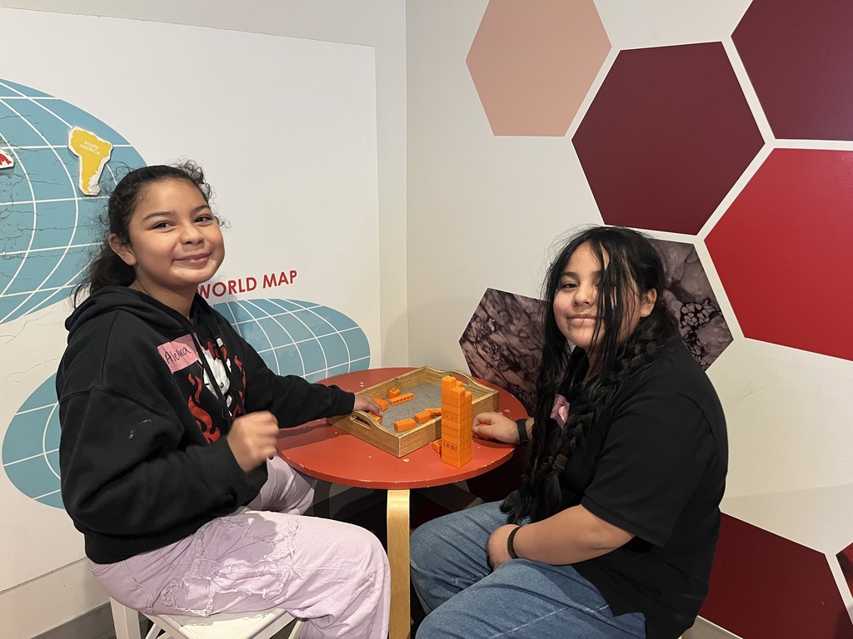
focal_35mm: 26
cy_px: 320
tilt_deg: -17.0
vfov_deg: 53.1
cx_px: 426
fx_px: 641
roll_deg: +0.0
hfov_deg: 67.3
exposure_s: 1/40
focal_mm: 5.1
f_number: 1.6
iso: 500
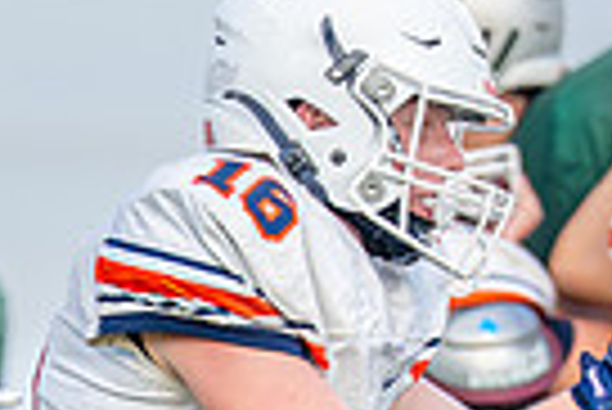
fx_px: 19979
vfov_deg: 1.2
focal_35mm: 1174
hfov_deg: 1.8
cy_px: 575
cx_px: 37
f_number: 2.8
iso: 500
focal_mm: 200
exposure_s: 1/1600
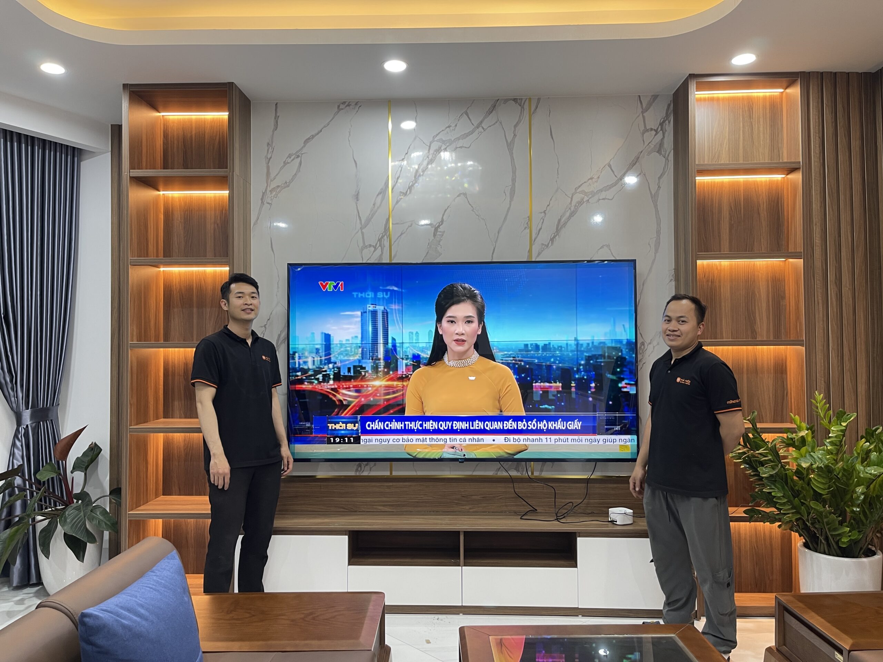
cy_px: 331
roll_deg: +0.3
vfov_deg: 53.1
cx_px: 442
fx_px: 663
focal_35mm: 26
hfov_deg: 67.3
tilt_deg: +0.6
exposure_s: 1/50
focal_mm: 5.1
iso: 80
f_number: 1.6
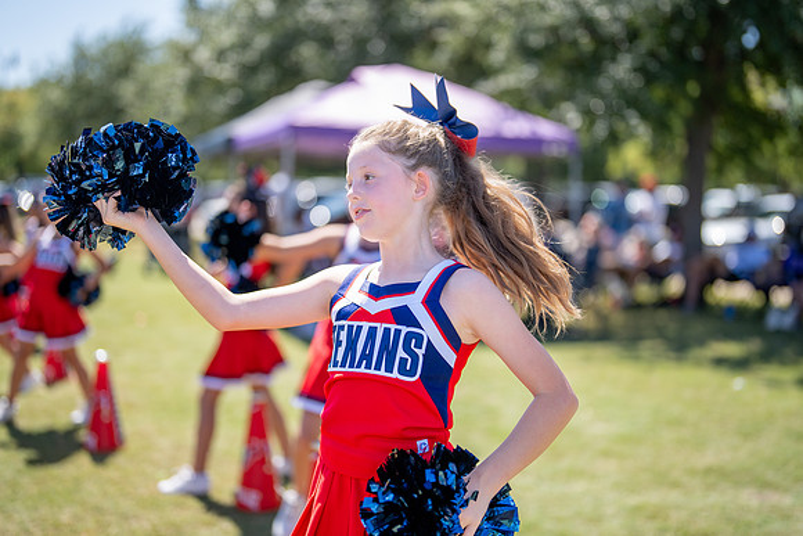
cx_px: 402
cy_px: 268
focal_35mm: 50
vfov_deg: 26.9
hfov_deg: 39.5
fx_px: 1120
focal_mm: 50
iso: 160
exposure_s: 1/8000
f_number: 1.2
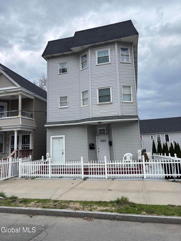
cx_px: 90
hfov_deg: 53.0
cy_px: 120
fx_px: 181
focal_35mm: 26
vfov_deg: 67.3
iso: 50
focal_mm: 5.96
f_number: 1.6
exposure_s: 1/4082
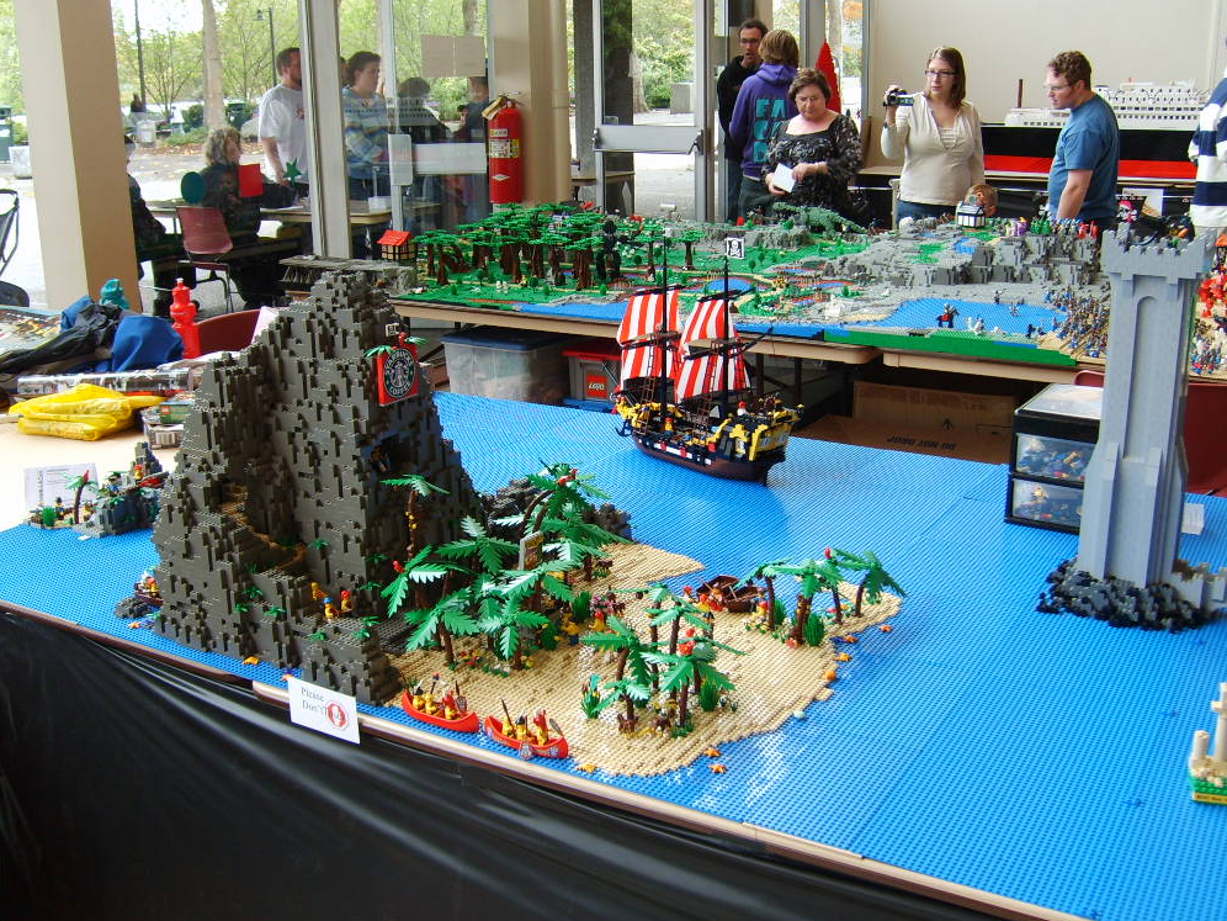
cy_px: 452
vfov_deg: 39.7
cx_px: 597
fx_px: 1276
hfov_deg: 51.3
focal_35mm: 36
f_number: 2.8
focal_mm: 5.8
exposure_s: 1/30
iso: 50
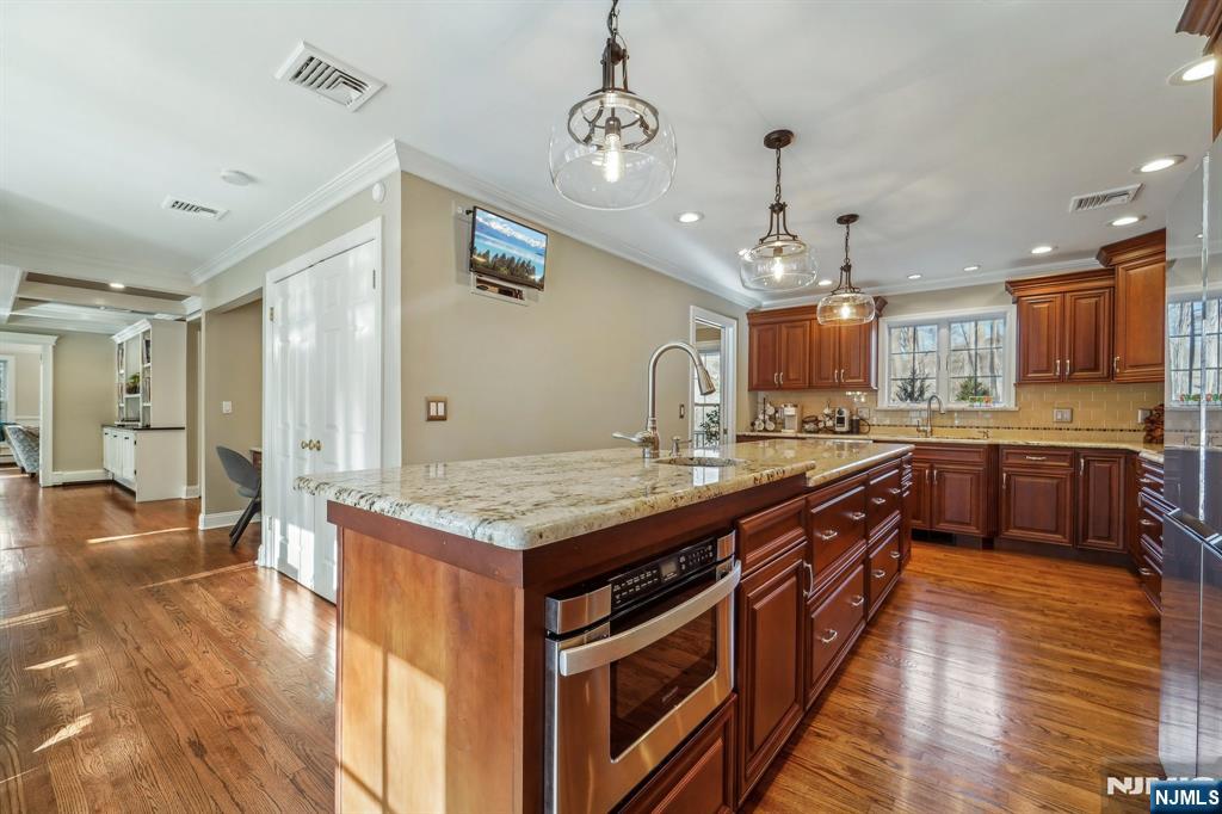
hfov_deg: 104.3
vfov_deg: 81.2
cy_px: 407
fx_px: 475
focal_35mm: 14
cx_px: 611
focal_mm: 14
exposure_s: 1/20
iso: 400
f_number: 8
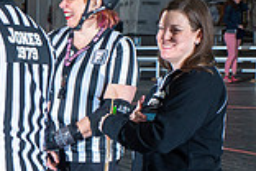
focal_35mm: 156
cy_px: 155
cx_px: -195
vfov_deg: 8.8
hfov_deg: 12.2
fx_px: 1109
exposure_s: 1/160
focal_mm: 42
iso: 800
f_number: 5.6
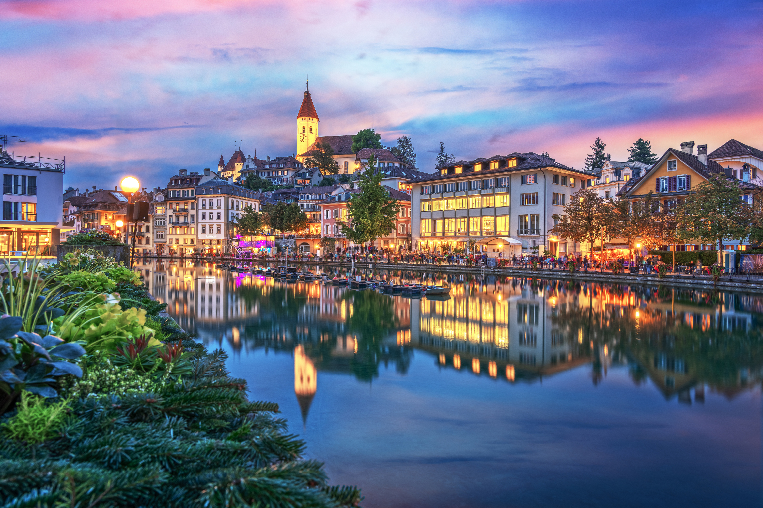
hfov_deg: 73.7
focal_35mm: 24
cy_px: 254
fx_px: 509
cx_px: 382
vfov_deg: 53.1
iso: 100
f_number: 8
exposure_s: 2
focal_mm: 24
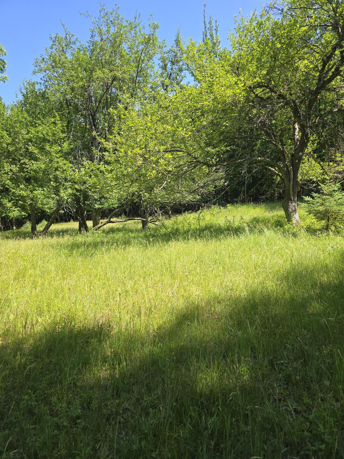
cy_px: 230
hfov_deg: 58.9
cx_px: 172
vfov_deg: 73.9
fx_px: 305
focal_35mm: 23
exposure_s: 1/215
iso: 12
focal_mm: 6.3
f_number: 1.7
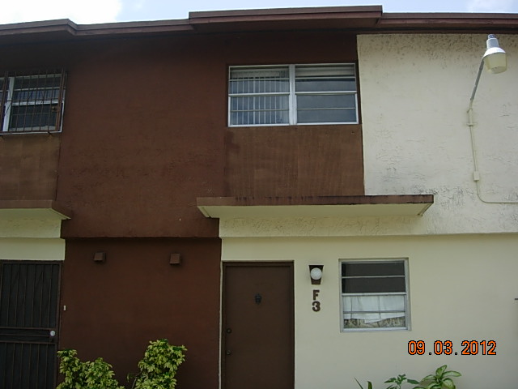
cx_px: 259
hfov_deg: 49.0
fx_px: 569
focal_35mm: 38
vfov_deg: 37.7
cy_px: 194
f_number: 2.8
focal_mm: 7.8
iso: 64
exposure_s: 1/966
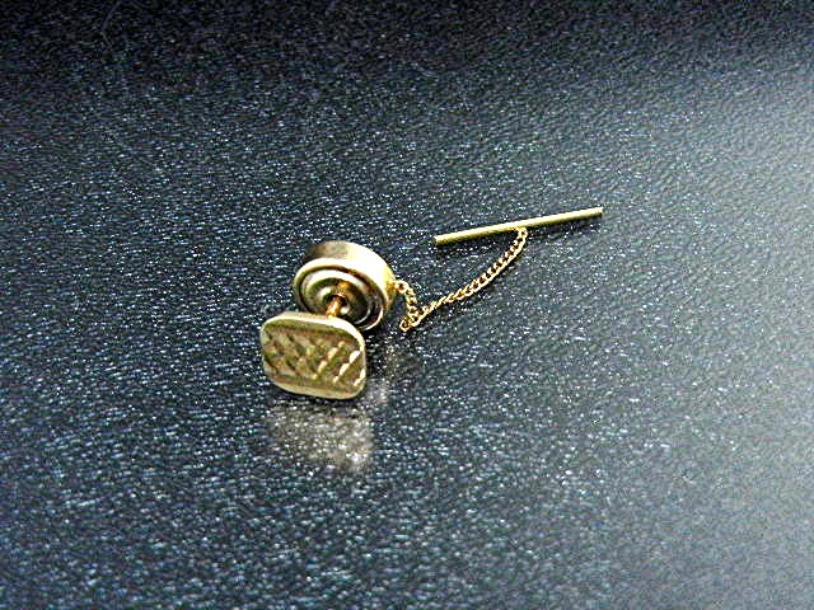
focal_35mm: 68
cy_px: 305
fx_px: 1599
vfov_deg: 21.6
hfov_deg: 28.6
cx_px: 407
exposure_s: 1/30
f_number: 8.2
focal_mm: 12.2
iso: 800
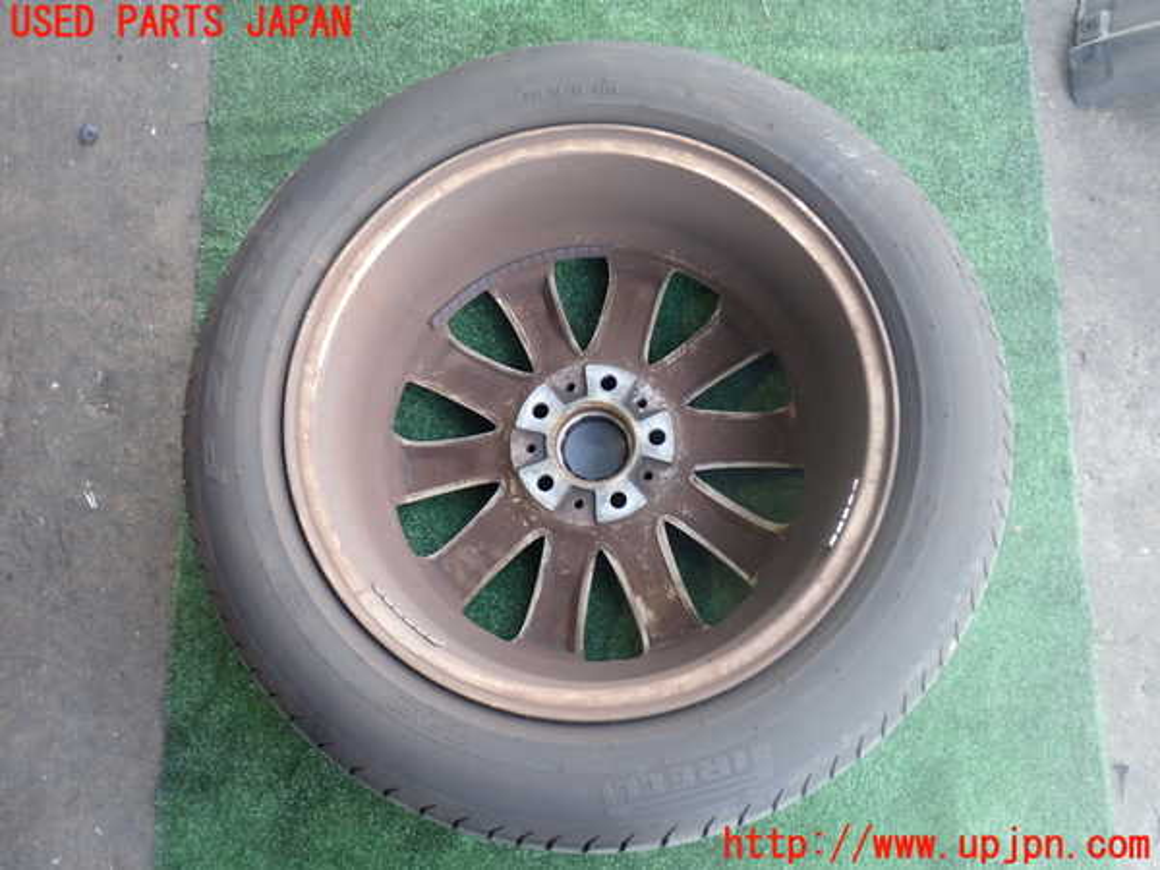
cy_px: 435
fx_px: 1005
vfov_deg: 46.8
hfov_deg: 60.0
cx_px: 580
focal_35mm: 30
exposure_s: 1/50
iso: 200
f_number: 2.3
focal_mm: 5.4
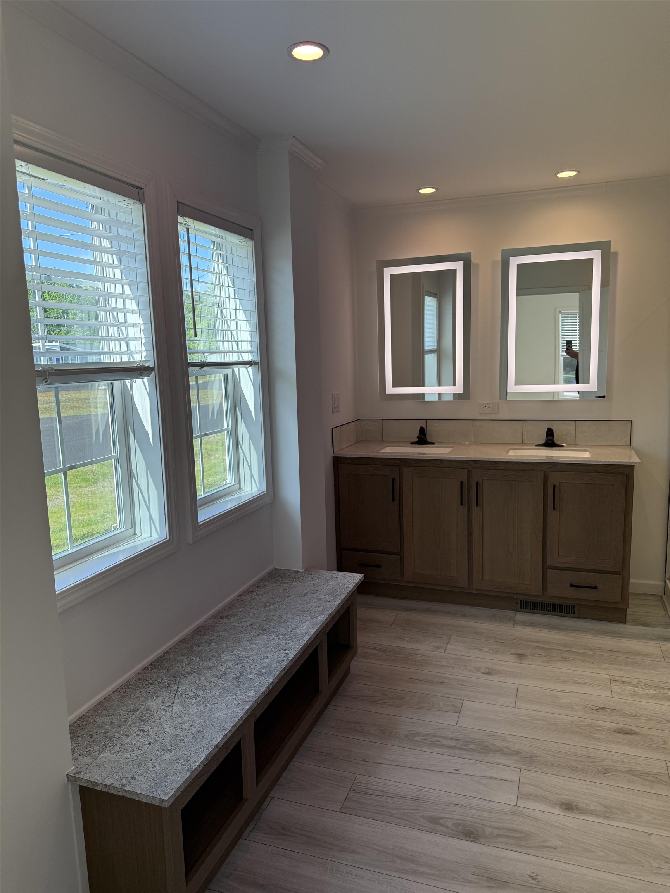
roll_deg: +2.0
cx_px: 335
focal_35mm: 24
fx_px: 619
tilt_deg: -7.9
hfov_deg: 56.8
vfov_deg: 71.6
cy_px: 446
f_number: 1.78
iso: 100
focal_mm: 6.76
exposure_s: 1/535
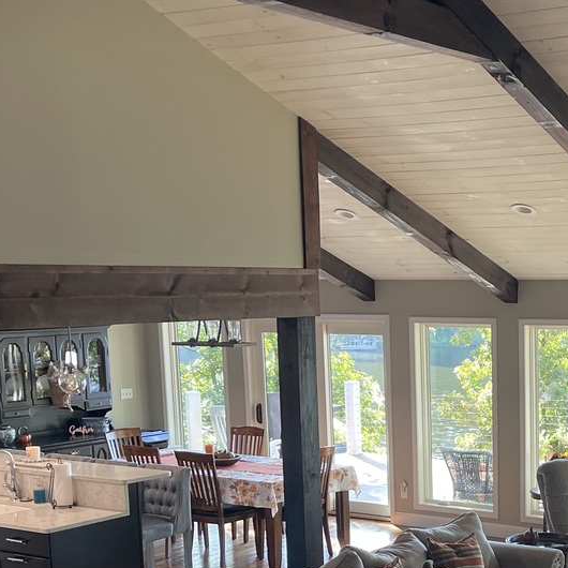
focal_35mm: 60
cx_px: 526
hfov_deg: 27.4
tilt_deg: -9.3
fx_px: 1114
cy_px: 475
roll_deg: +0.7
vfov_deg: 27.9
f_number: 1.6
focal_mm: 5.1
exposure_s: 1/120
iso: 100
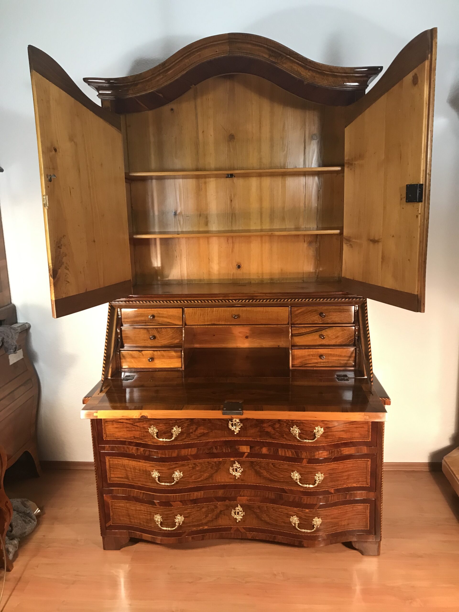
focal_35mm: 28
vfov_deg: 63.4
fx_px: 495
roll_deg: +0.6
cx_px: 230
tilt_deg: -11.4
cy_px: 306
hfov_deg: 49.7
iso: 50
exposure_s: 1/17
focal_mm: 3.99
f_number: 1.8
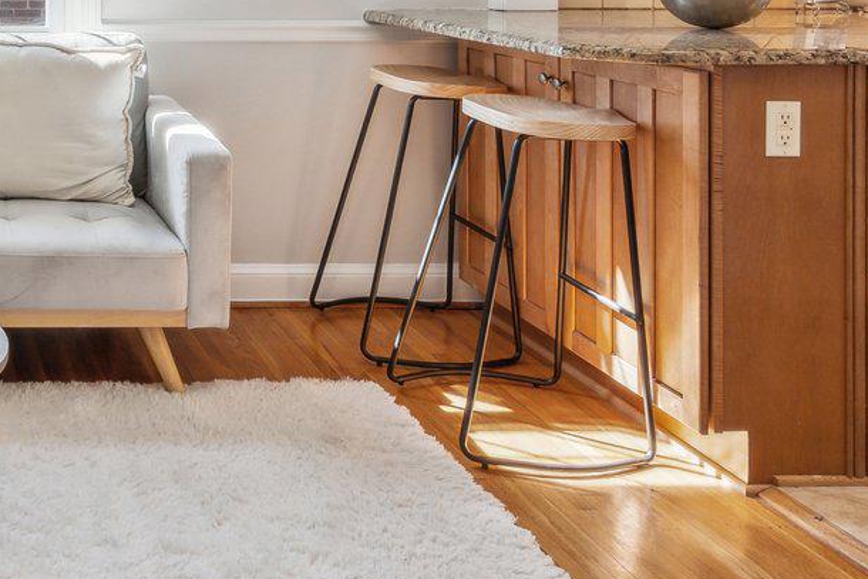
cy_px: -59
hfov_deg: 36.1
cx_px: -71
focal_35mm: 47
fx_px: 1133
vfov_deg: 26.4
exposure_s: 1/80
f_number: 7.1
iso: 400
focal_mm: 14
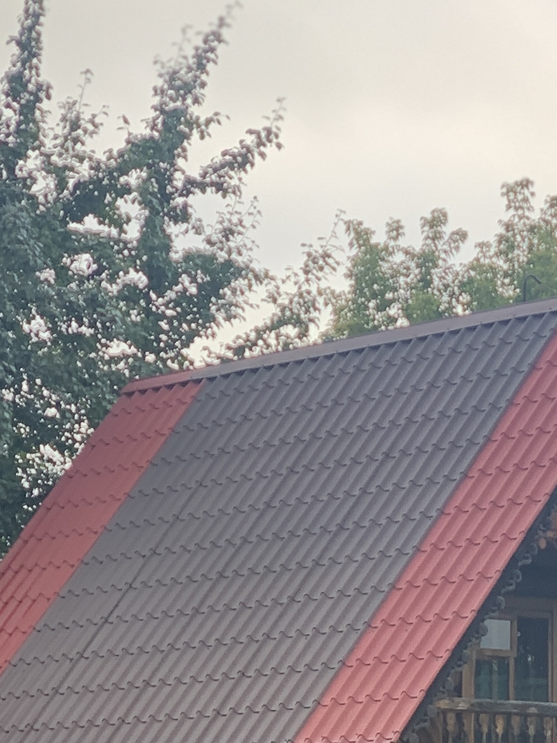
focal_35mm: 160
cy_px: 845
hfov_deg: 9.2
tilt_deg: +2.7
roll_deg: -0.1
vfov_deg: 12.1
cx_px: 679
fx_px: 3432
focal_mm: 6
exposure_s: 1/122
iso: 16
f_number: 2.4
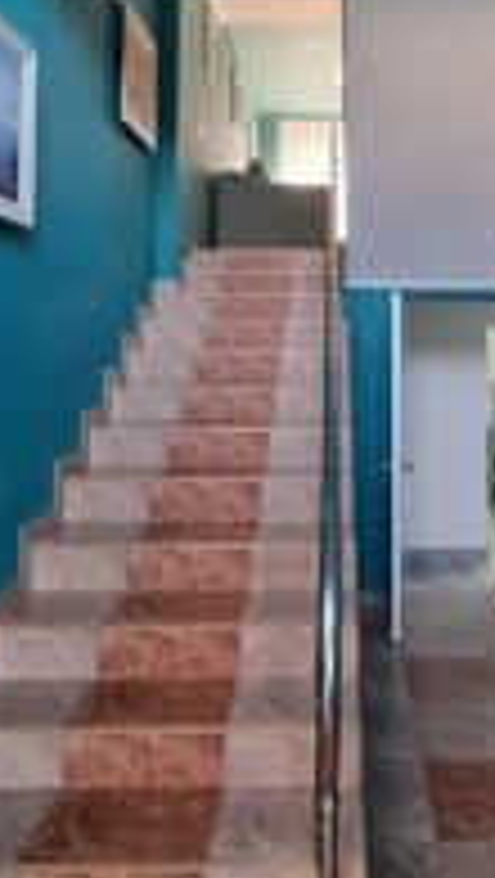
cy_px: 302
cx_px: 333
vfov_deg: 64.5
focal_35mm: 29
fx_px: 675
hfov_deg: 39.7
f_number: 2.2
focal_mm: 2.2
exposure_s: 1/33
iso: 320
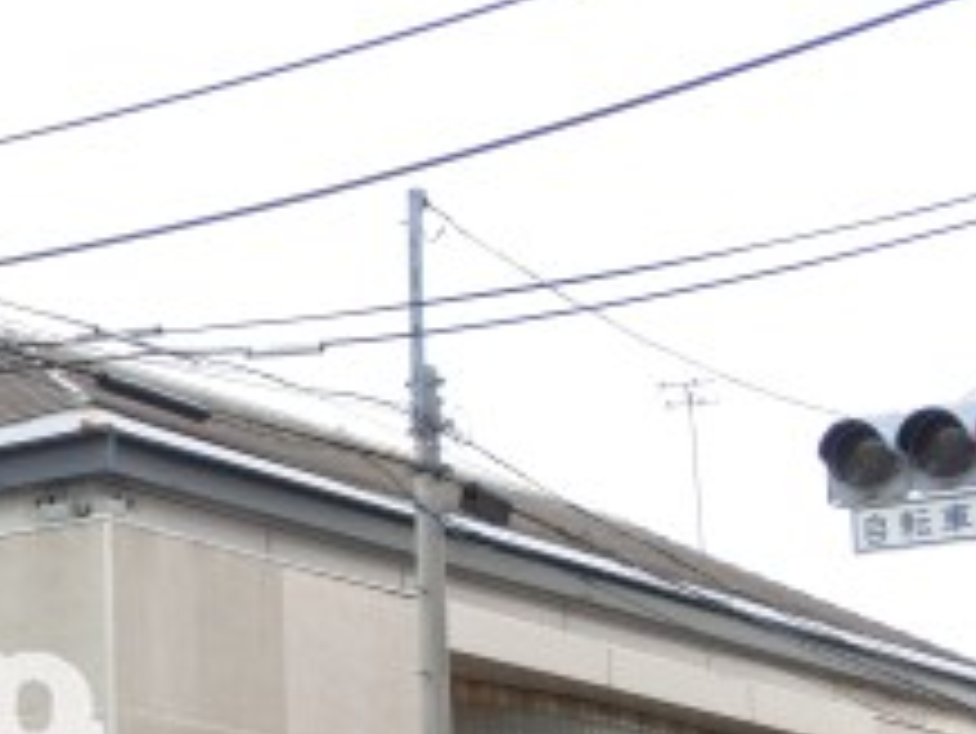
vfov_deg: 13.1
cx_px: -436
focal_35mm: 112
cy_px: 693
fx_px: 3160
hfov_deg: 16.2
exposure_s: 1/320
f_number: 3.9
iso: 80
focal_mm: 6.67
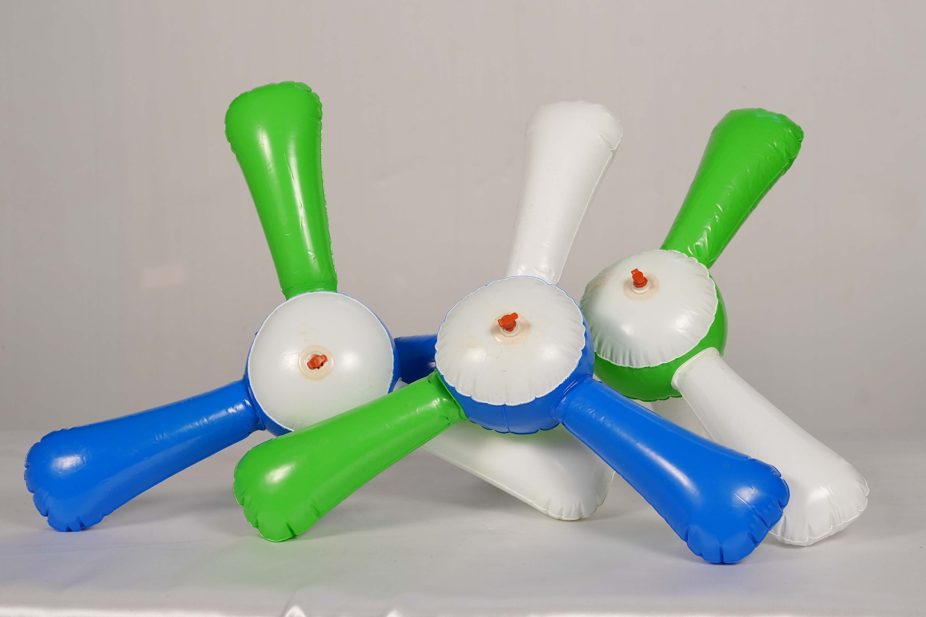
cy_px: 308
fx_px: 1672
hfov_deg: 31.0
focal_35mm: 65
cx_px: 463
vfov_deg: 20.9
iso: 800
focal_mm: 43.9
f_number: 7.1
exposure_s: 1/200
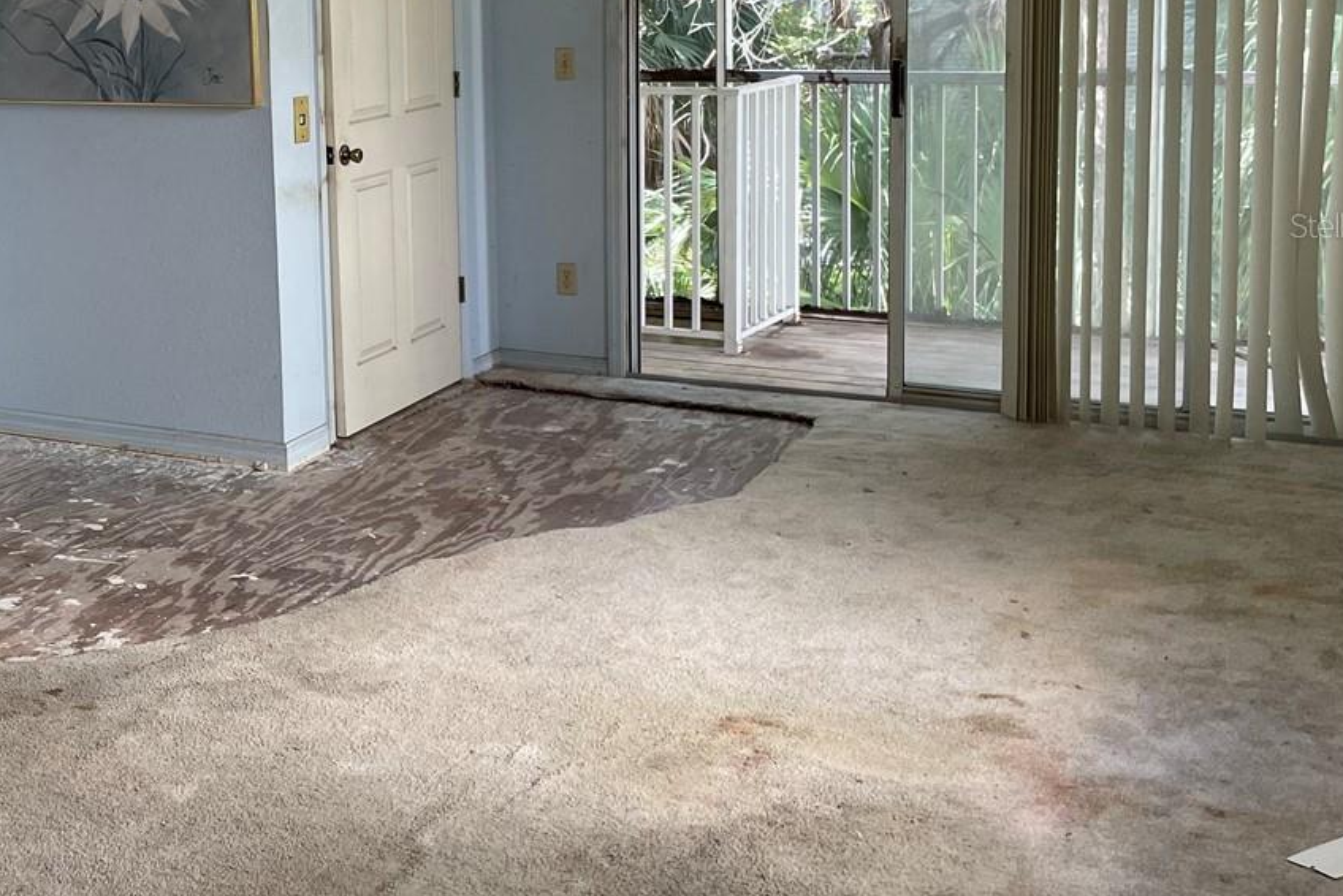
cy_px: 225
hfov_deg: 36.8
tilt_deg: -7.0
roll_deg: +2.4
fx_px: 1903
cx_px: 173
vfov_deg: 26.2
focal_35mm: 51
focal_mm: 4.2
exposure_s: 1/121
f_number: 1.6
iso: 80
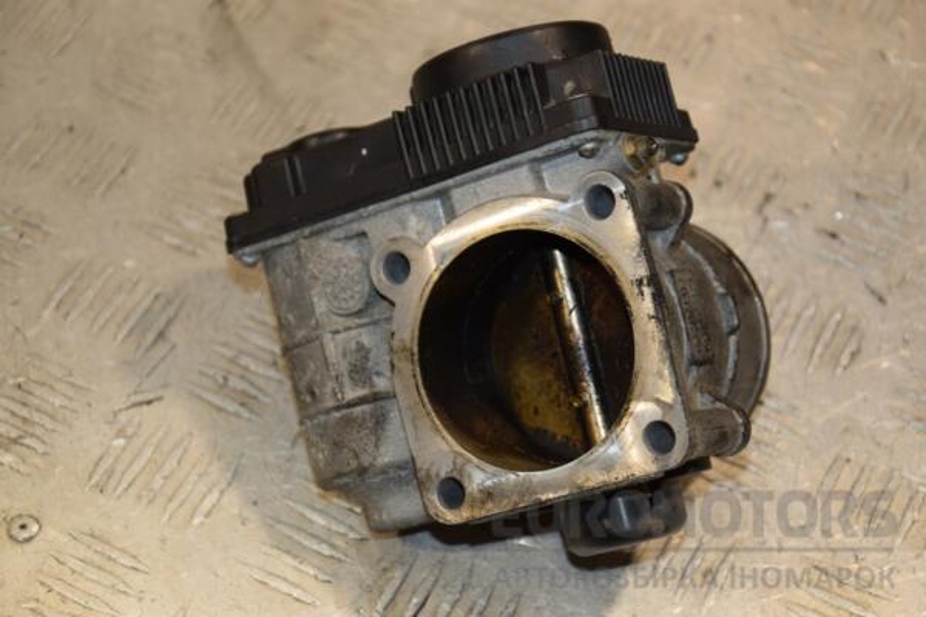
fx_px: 2701
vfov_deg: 13.0
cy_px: 308
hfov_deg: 19.5
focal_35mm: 105
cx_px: 463
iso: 800
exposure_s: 1/200
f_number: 6.3
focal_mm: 70
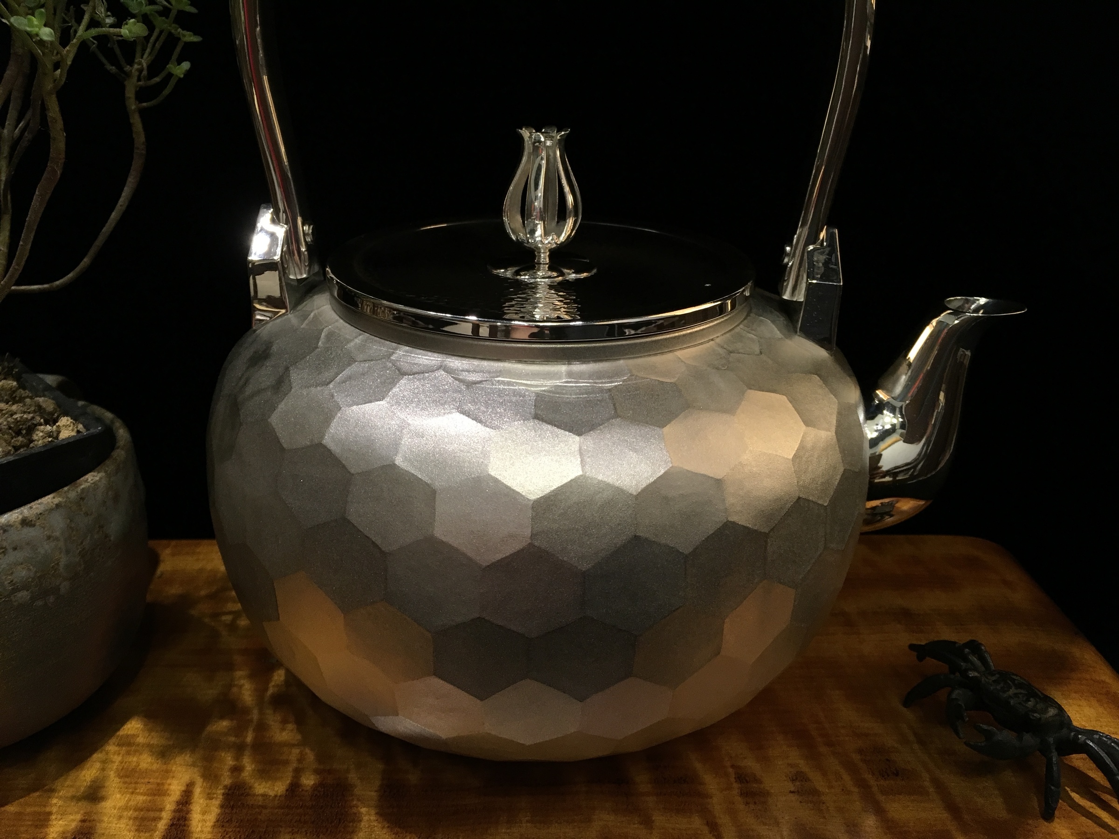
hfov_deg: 61.7
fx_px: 937
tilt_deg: -22.3
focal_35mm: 29
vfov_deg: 48.2
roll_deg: -0.3
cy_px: 420
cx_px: 560
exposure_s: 1/30
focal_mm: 4.15
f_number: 2.2
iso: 80
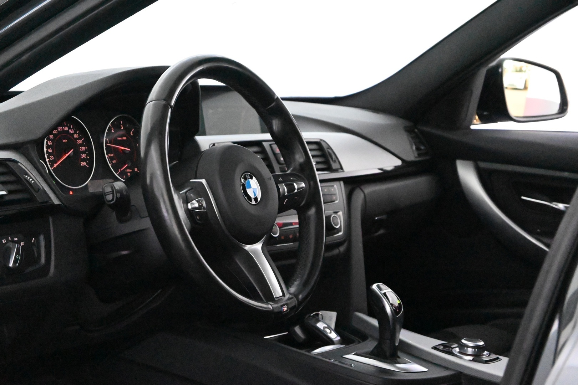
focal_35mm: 75
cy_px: 192
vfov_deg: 18.2
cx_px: 289
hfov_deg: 27.0
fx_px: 1204
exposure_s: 1/80
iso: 25600
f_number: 6.3
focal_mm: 50
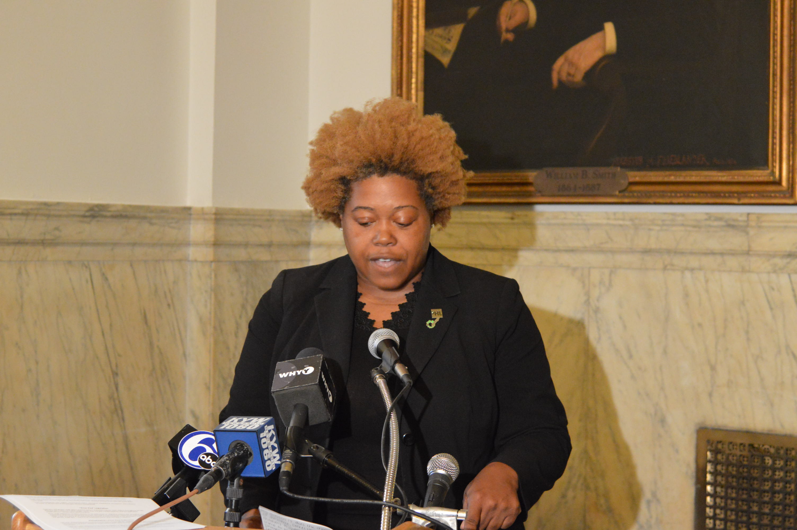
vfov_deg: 19.7
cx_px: 398
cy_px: 265
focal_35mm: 69
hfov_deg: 29.3
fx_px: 1526
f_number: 4
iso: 3200
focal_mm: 46
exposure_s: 1/13
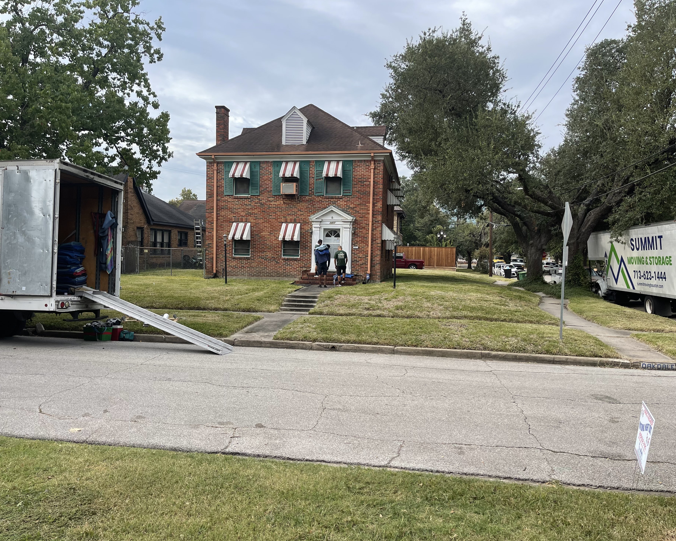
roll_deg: -0.9
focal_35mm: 28
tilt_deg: -2.8
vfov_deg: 51.5
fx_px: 560
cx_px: 312
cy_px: 273
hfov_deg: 62.1
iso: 32
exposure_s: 1/1403
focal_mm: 5.1
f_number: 1.6
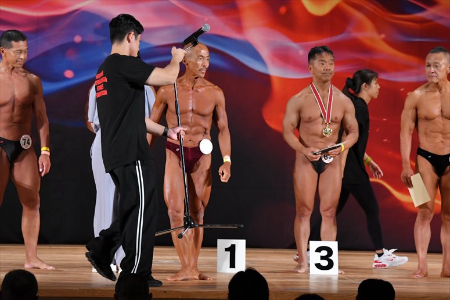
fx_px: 2811
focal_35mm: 225
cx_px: 225
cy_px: 150
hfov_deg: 9.2
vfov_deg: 6.1
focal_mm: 150
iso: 3200
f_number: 5.6
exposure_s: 1/400
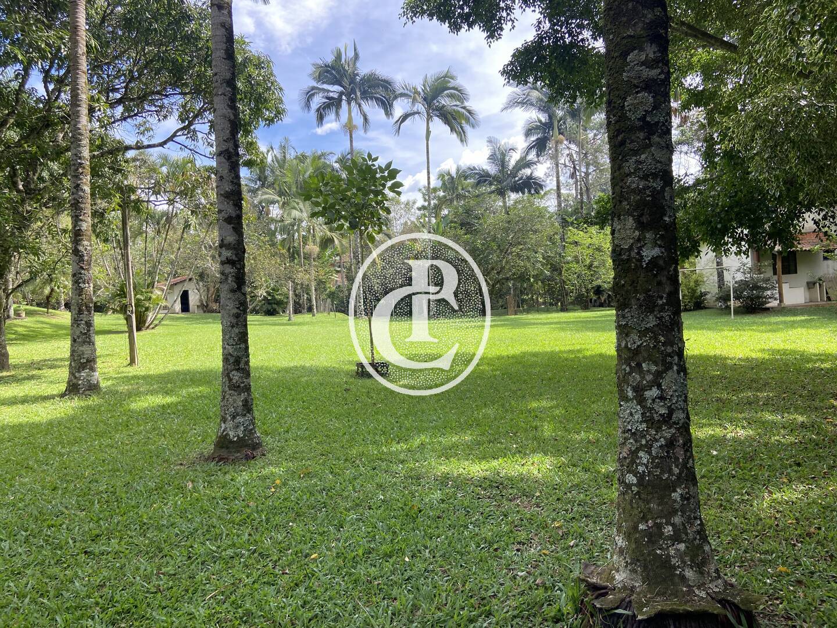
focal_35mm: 26
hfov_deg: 67.3
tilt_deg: -0.6
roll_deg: +5.2
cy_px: 314
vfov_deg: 53.1
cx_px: 418
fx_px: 629
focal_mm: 4.25
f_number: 1.8
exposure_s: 1/499
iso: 32
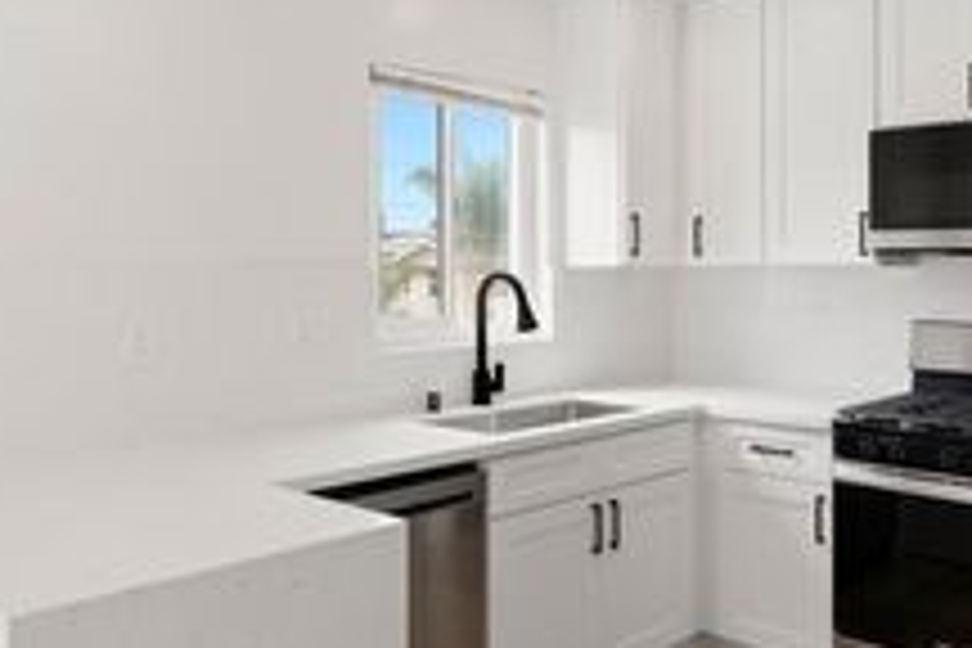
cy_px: 263
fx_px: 999
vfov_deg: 35.8
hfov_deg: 50.8
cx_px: 662
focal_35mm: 37
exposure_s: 1/30
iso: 500
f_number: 8
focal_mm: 16
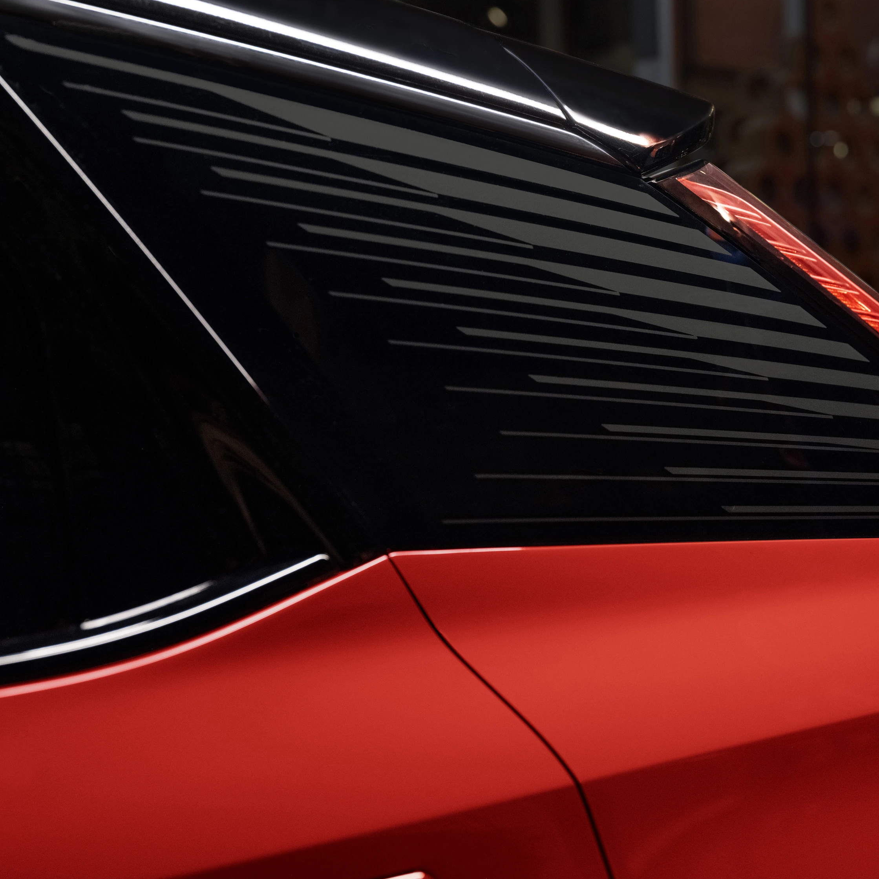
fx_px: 2586
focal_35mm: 90
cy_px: 440
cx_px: 539
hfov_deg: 19.3
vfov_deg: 19.3
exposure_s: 1/80
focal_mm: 96
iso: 5000
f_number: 8
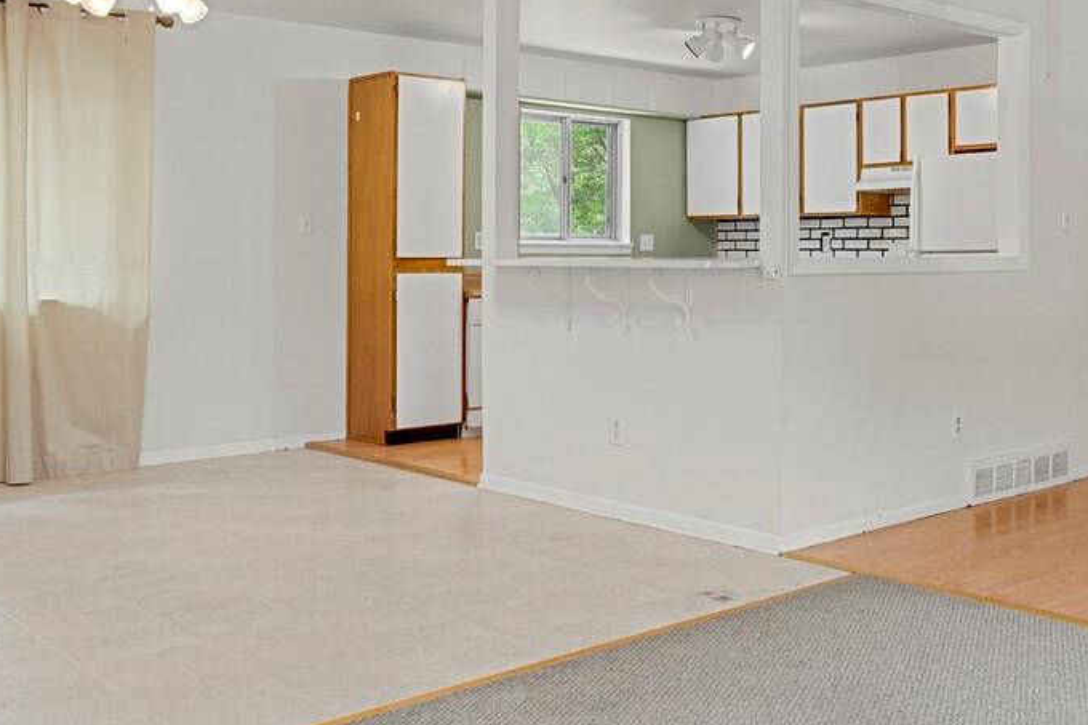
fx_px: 1209
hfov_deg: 46.1
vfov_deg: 33.2
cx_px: 860
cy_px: 259
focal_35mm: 40
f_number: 8
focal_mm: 17
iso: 7200
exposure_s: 1/20
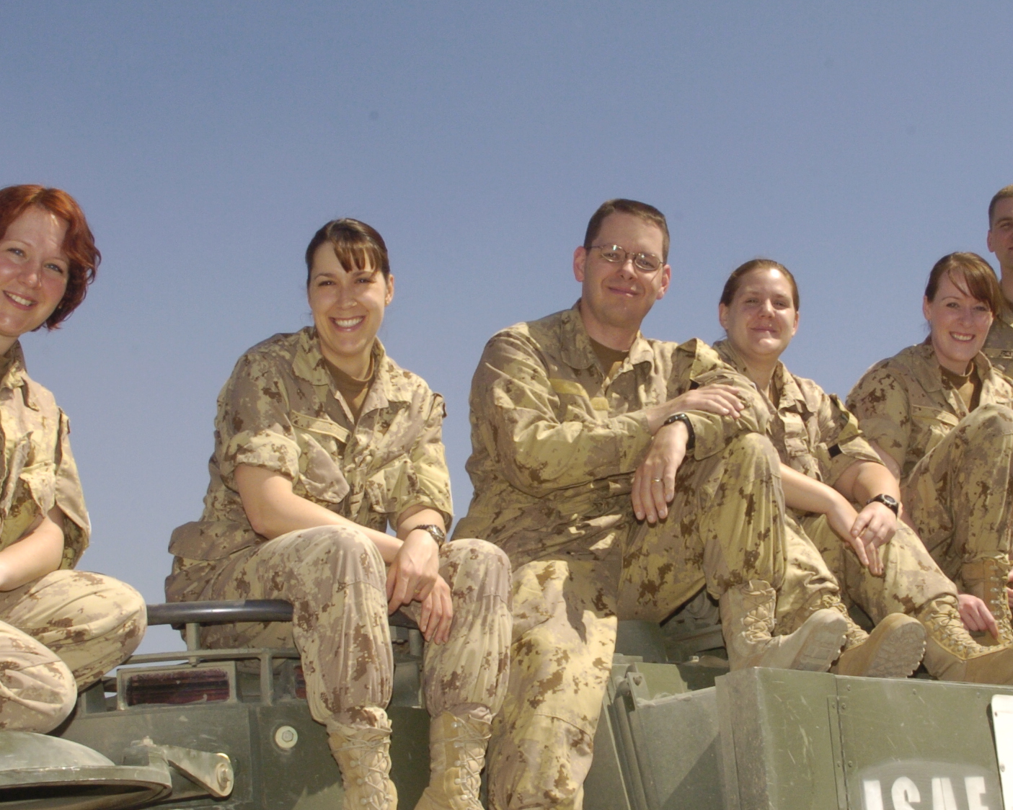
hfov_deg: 27.5
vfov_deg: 22.1
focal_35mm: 69
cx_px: 577
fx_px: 2069
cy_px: 468
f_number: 17
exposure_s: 1/250
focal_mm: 28
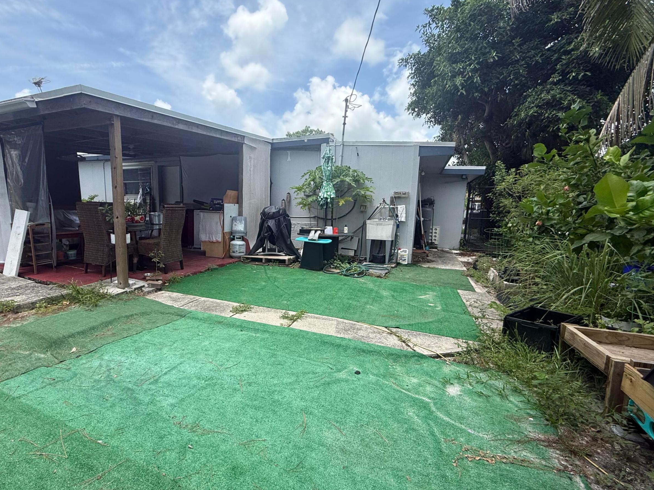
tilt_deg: -11.2
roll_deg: -0.1
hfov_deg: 90.3
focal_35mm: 17
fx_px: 321
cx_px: 275
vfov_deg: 74.7
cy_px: 259
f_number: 2.2
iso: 64
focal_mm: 2.22
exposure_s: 1/876
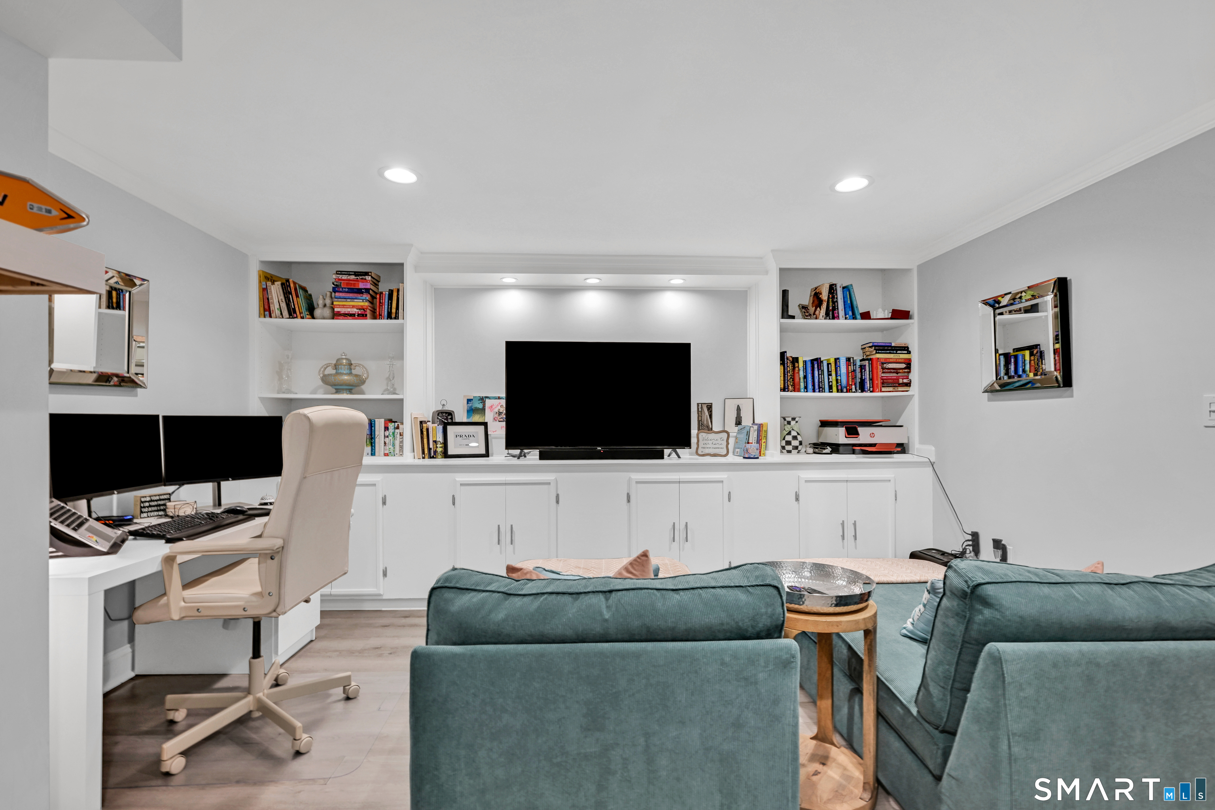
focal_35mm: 16
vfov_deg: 73.7
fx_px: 540
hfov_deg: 96.7
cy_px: 405
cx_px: 608
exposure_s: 1/125
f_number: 8
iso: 200
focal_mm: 16
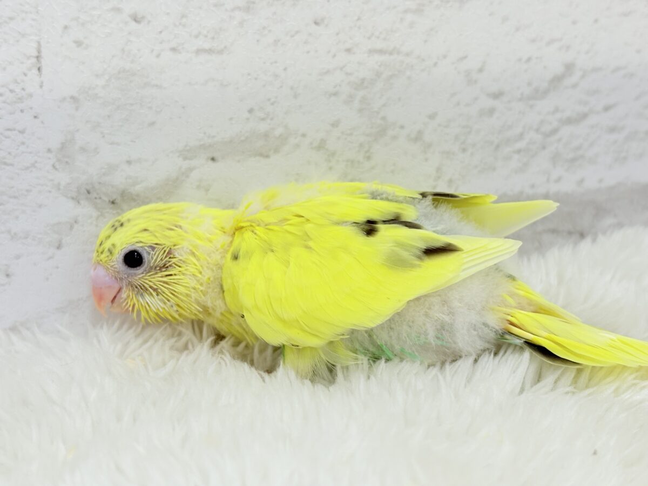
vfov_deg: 28.0
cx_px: 324
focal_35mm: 52
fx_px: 973
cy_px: 243
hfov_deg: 36.8
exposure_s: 1/100
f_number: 1.6
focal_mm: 5.96
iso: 64
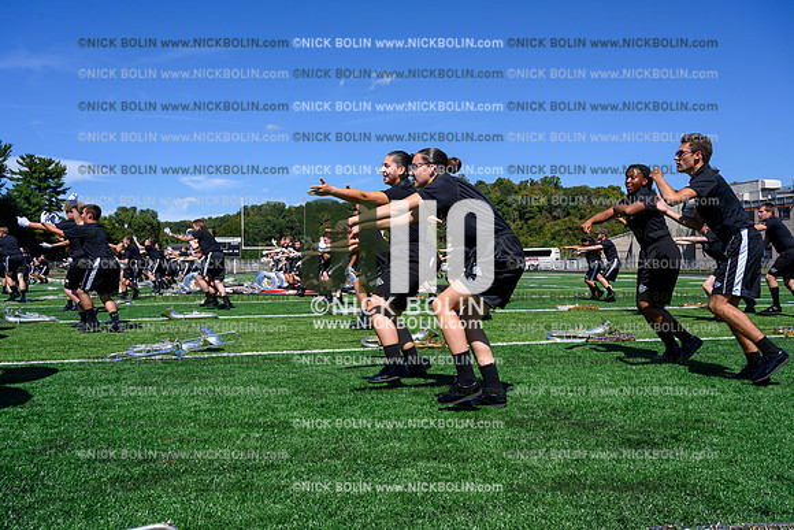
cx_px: 397
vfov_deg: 43.6
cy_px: 265
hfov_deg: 61.9
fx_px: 662
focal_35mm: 30
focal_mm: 30
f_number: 8
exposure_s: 1/640
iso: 160
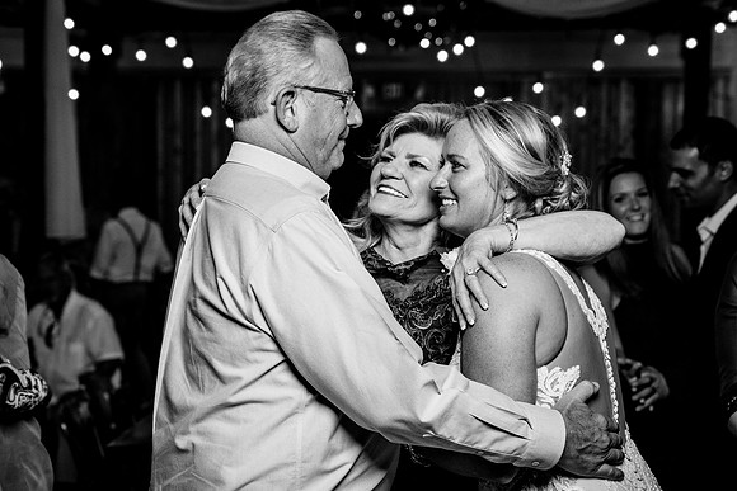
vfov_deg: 18.4
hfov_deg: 27.3
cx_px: 316
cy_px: 262
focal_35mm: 74
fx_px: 1518
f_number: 4
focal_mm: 64
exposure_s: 1/200
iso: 2000
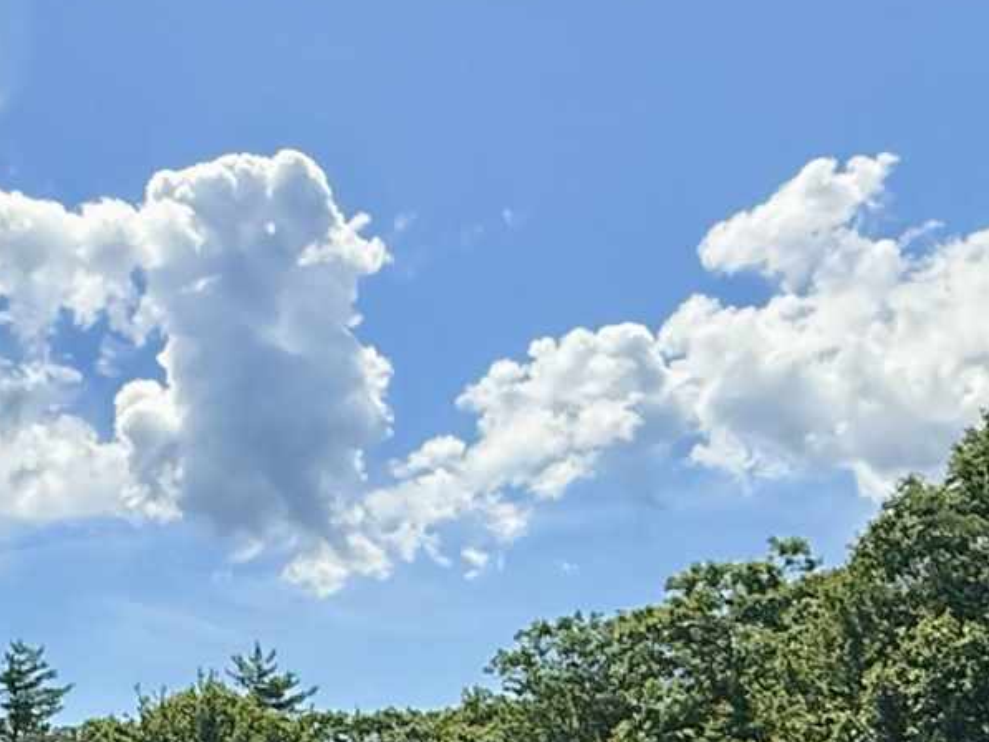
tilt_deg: +1.8
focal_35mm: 72
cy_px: 881
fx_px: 2057
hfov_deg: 25.3
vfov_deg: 19.3
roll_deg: +1.8
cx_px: -70
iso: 50
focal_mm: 2.22
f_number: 2.2
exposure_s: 1/4762
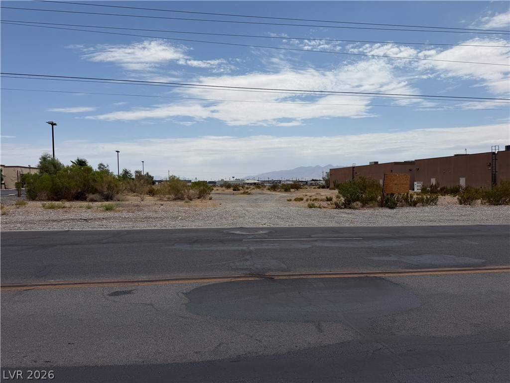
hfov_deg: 71.6
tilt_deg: -2.2
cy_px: 192
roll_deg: +1.1
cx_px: 255
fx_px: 354
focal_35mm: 24
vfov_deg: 56.8
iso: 80
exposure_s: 1/10309
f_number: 1.78
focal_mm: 6.76
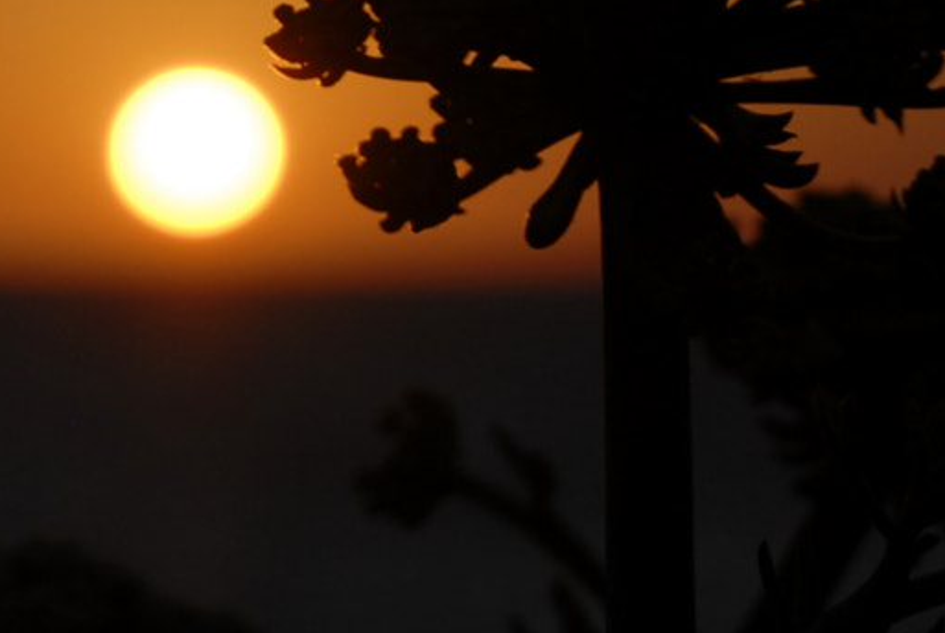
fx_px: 9756
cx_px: -138
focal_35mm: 371
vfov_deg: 3.7
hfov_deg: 5.5
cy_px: -78
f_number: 5.6
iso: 100
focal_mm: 62
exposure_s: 1/640
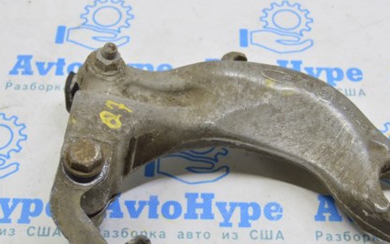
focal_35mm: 69
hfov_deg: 29.8
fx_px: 734
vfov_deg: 18.9
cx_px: 212
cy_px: 131
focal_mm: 30
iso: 400
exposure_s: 1/20
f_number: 5.6
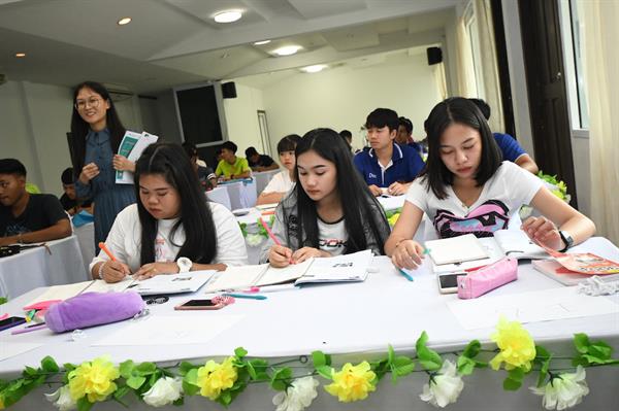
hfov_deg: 53.2
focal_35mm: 36
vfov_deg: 36.8
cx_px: 310
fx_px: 618
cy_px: 206
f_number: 4.5
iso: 2500
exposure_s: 1/100
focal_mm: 24
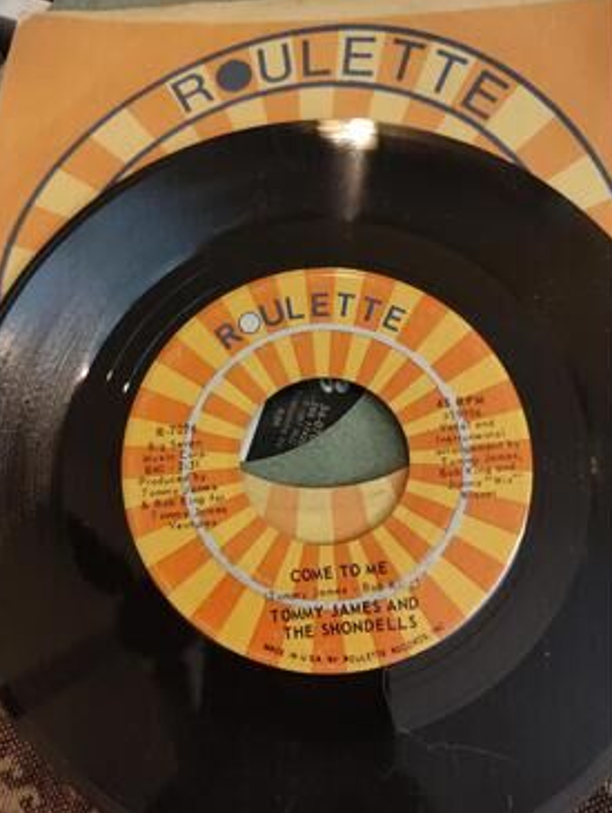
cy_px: 417
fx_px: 611
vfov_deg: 67.2
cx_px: 300
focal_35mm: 26
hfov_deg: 53.2
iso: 888
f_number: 1.5
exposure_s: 1/24
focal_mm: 4.15
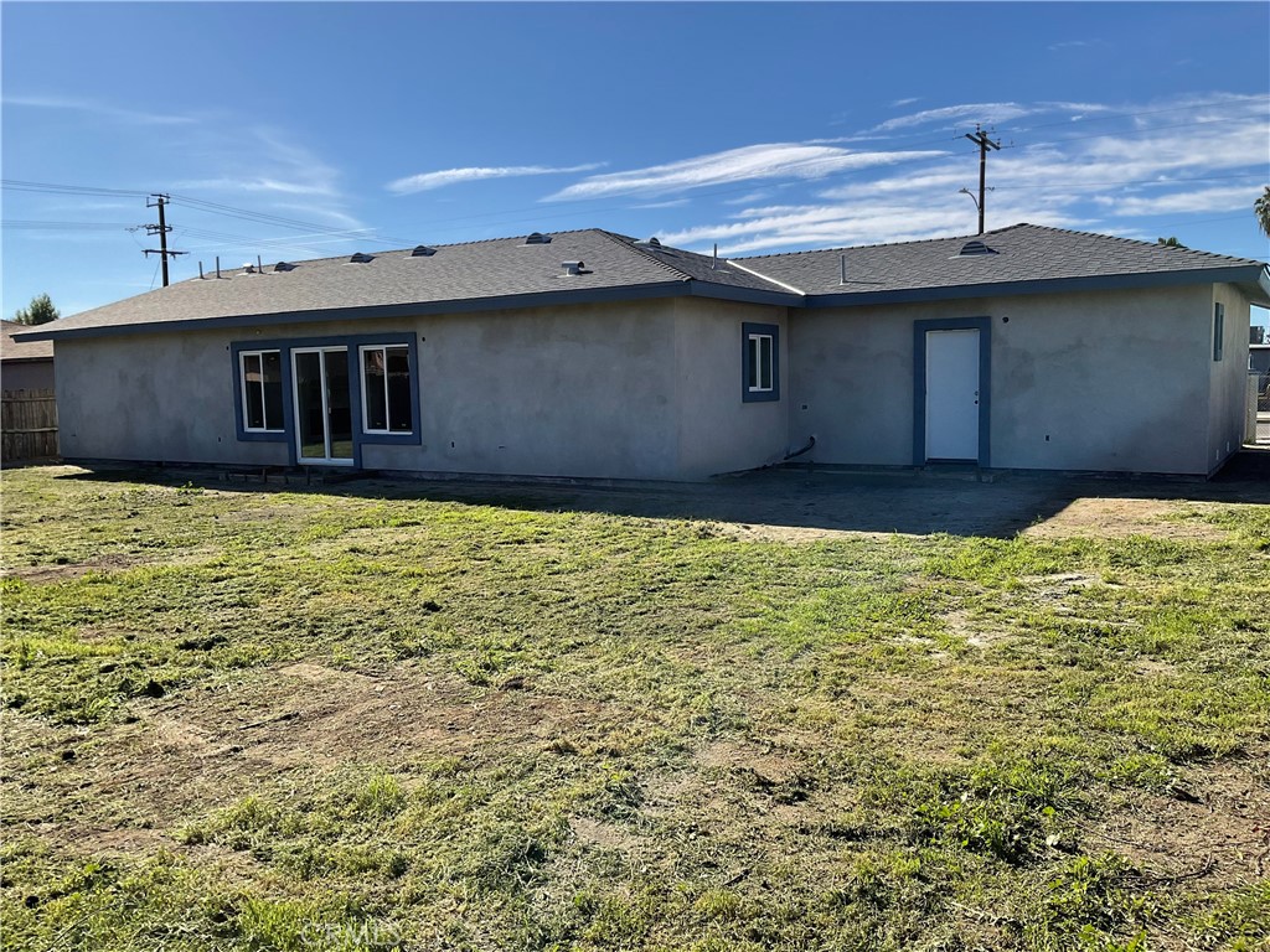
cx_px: 635
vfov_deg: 48.2
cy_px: 476
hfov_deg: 61.7
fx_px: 1064
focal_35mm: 29
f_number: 1.8
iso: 16
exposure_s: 1/2058
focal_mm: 3
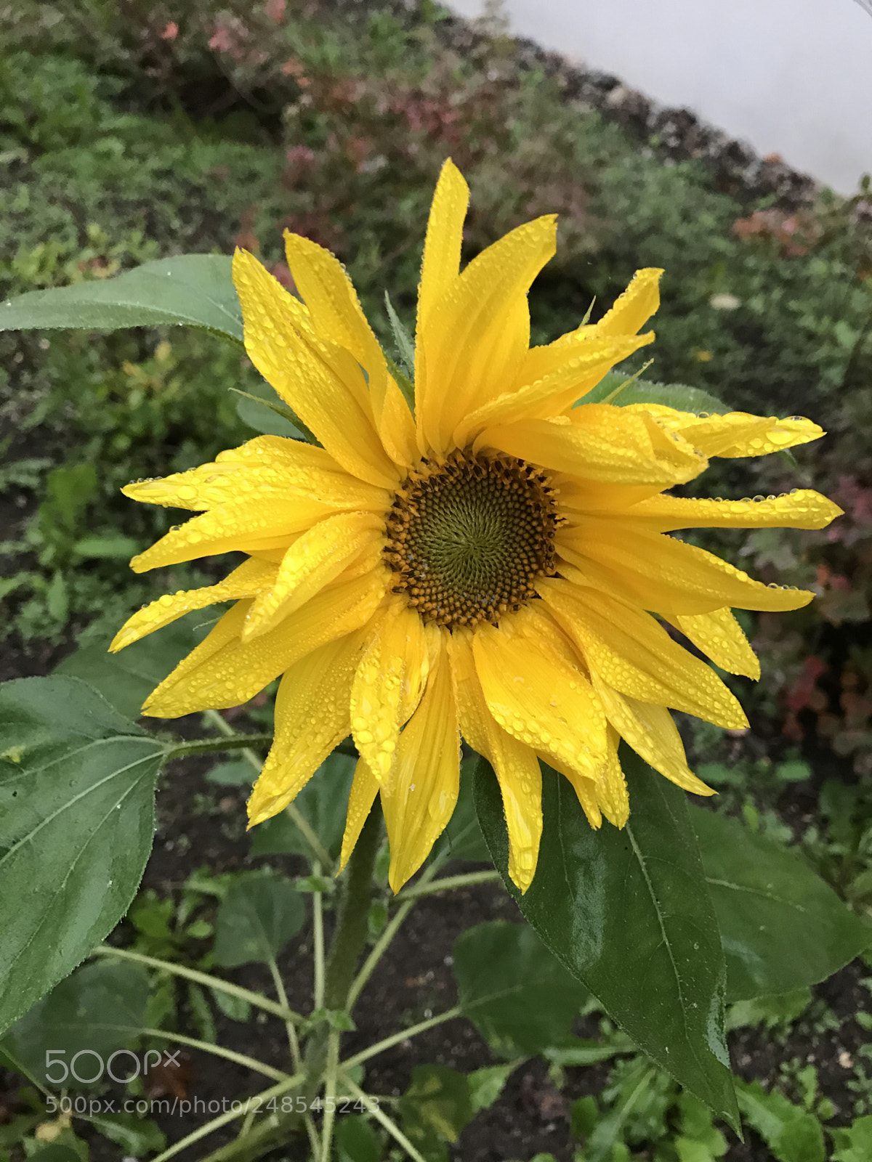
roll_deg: -8.3
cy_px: 581
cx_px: 436
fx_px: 940
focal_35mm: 28
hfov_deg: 49.7
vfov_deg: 63.4
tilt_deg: -39.3
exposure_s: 1/17
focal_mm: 3.99
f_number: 1.8
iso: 64
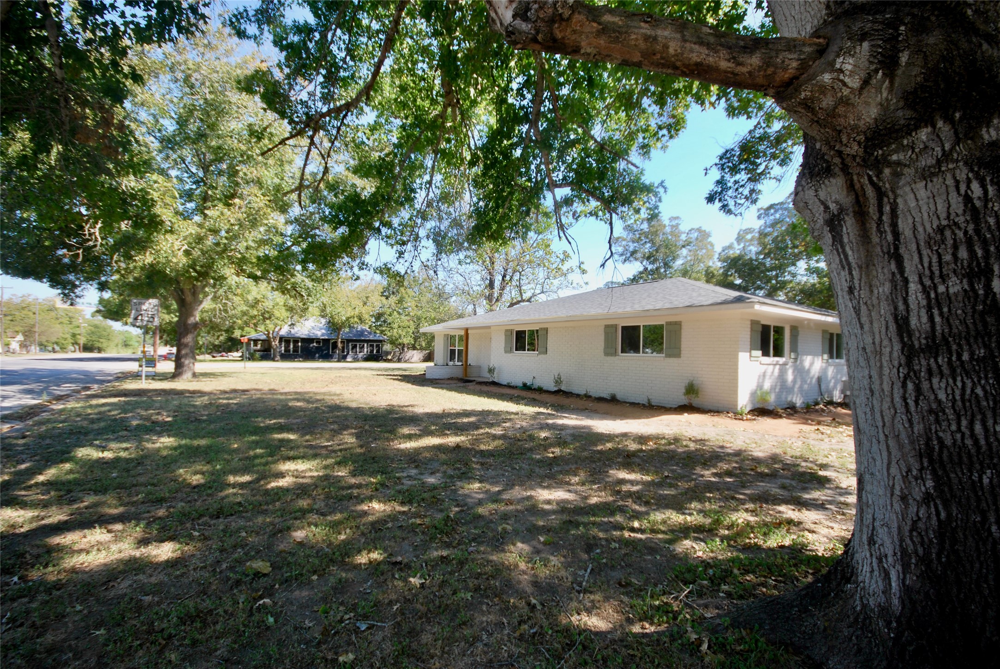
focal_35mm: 15
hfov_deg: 100.3
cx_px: 500
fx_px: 417
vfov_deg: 77.5
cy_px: 334
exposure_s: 1/125
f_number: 5.6
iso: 100
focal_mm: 10
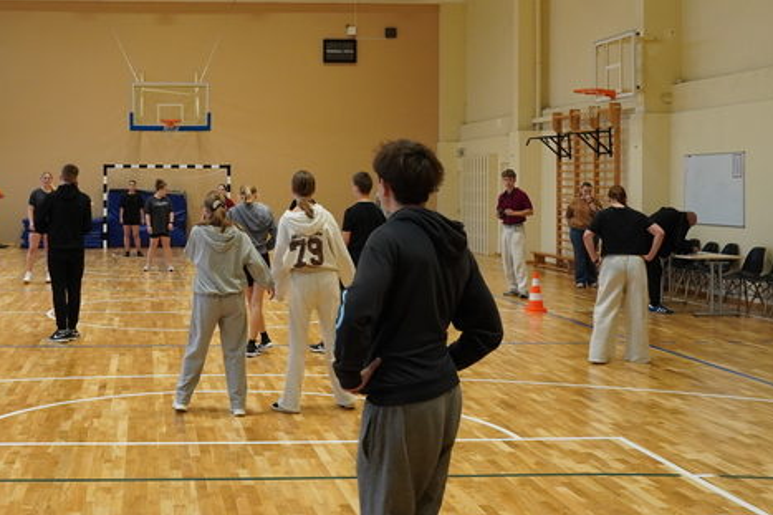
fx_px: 1138
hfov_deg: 36.6
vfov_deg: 25.4
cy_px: 177
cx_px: 193
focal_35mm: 53
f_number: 4
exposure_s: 1/160
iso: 1000
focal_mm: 20
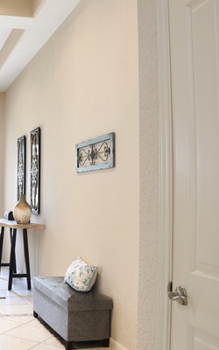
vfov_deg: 45.3
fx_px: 420
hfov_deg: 27.2
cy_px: 183
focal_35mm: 44
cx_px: -11
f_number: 8
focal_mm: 18
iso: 100
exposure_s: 1/1.3
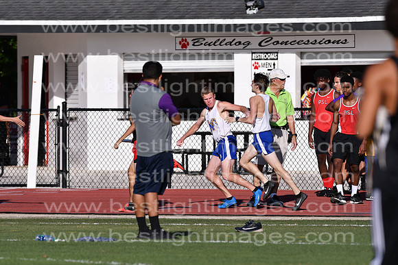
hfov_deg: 4.6
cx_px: 199
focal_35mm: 450
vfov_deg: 3.1
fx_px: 4976
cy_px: 132
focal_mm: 300
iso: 320
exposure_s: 1/4000
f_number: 5.6
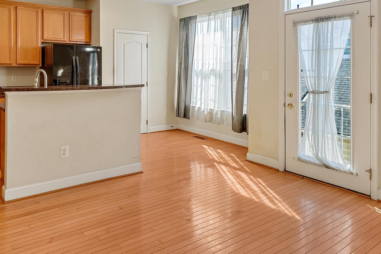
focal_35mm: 28
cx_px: 134
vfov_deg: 45.6
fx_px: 296
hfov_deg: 64.1
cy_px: 82
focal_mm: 18
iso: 250
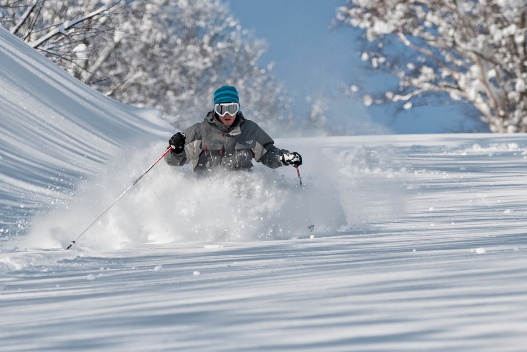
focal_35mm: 201
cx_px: 265
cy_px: 176
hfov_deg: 10.2
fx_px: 2942
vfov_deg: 6.8
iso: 200
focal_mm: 200
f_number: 5
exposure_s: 1/4000
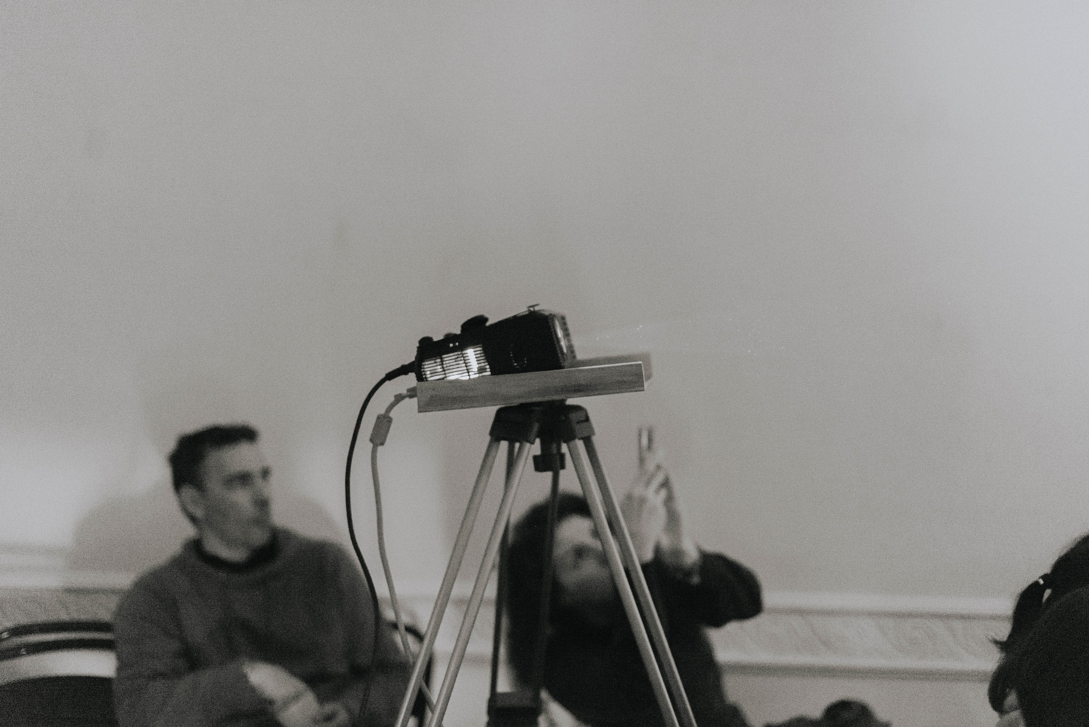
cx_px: 544
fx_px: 1513
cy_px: 364
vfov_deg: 27.0
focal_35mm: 50
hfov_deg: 39.6
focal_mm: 50
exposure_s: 1/100
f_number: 1.8
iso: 3200
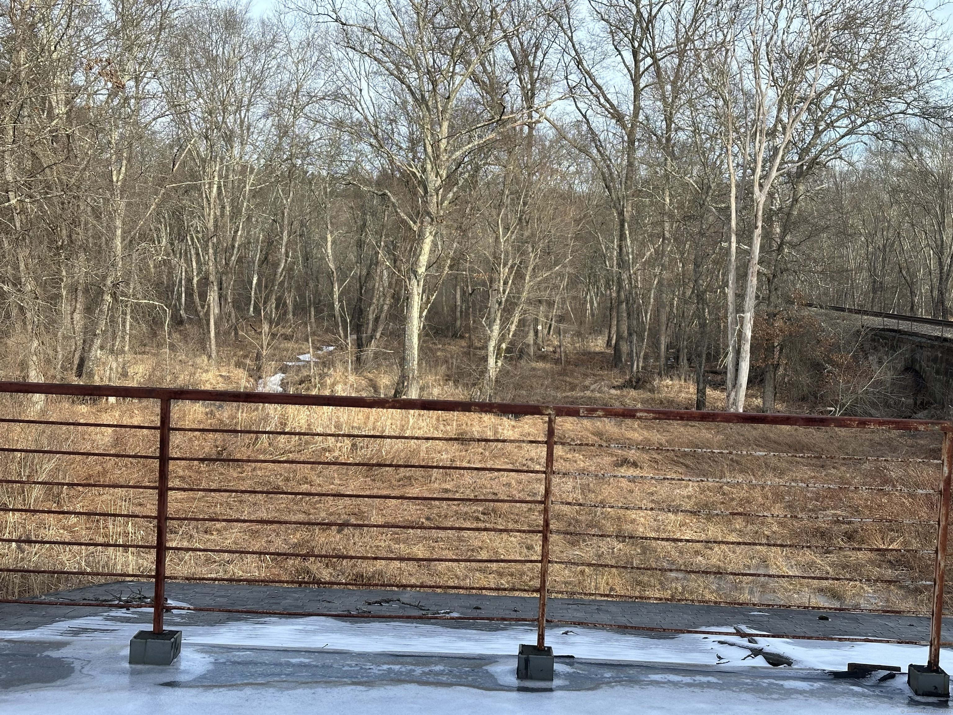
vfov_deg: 30.3
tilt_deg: -5.0
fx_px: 1321
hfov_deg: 39.7
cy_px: 358
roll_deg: -2.1
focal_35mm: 48
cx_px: 476
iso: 64
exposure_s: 1/1395
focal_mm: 6.86
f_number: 1.78
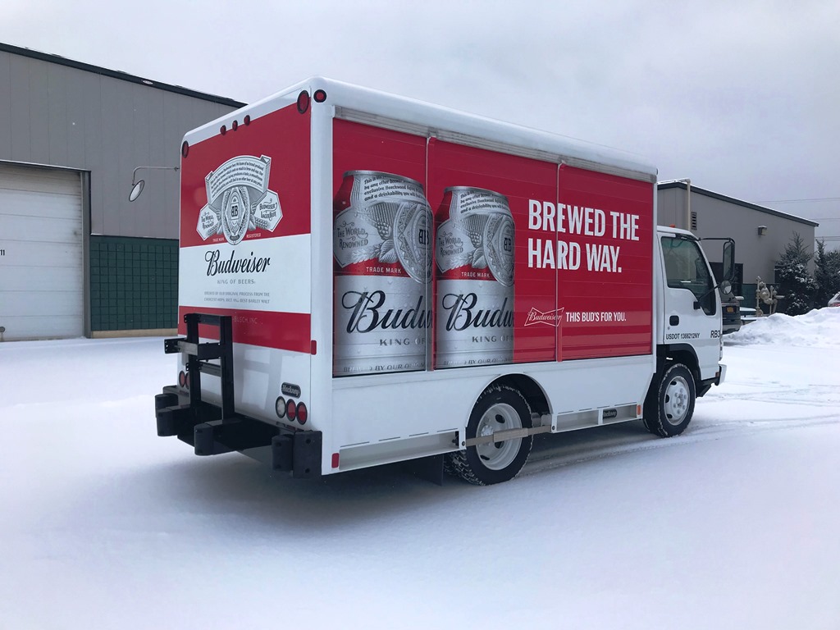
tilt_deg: +1.1
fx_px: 679
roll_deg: +0.6
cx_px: 420
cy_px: 315
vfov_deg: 49.7
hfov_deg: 63.4
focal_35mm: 28
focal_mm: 3.99
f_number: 1.8
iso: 20
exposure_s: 1/1709
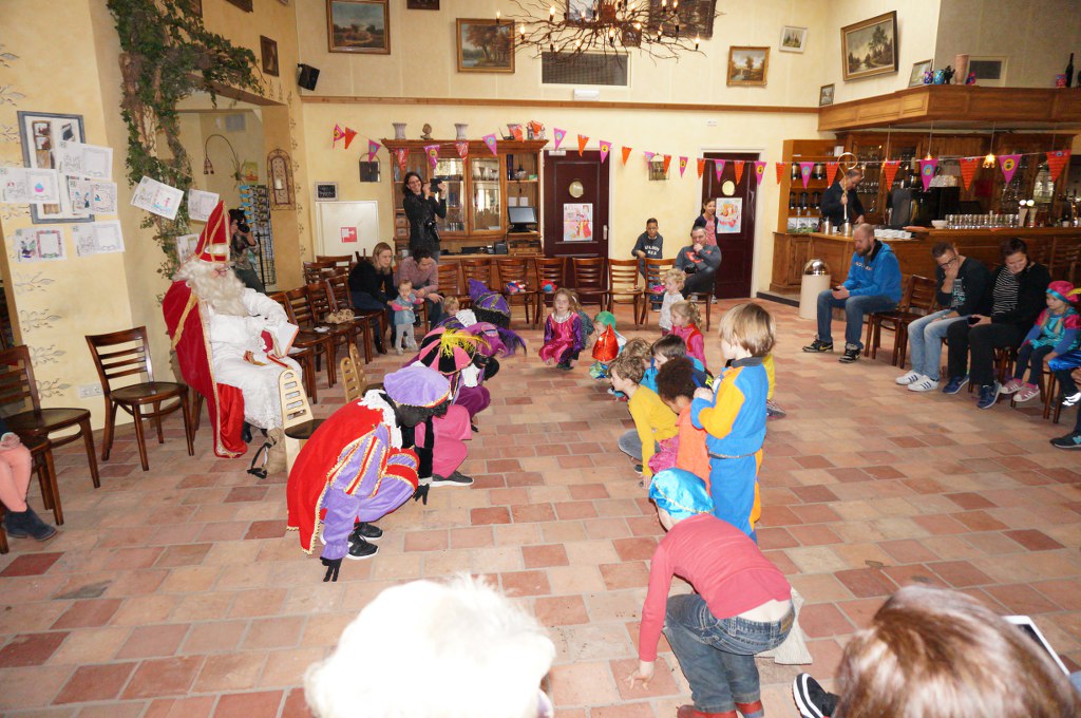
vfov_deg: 53.0
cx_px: 540
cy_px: 359
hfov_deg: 73.8
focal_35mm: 24
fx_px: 720
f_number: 3.5
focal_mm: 16
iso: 2500
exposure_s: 1/125
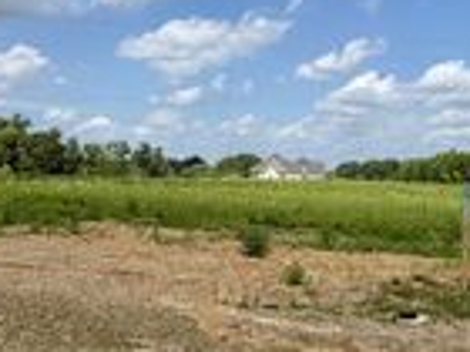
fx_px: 679
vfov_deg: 29.1
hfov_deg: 38.1
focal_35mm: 50
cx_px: 201
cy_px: 153
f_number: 2.2
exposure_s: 1/1235
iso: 20
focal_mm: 2.22
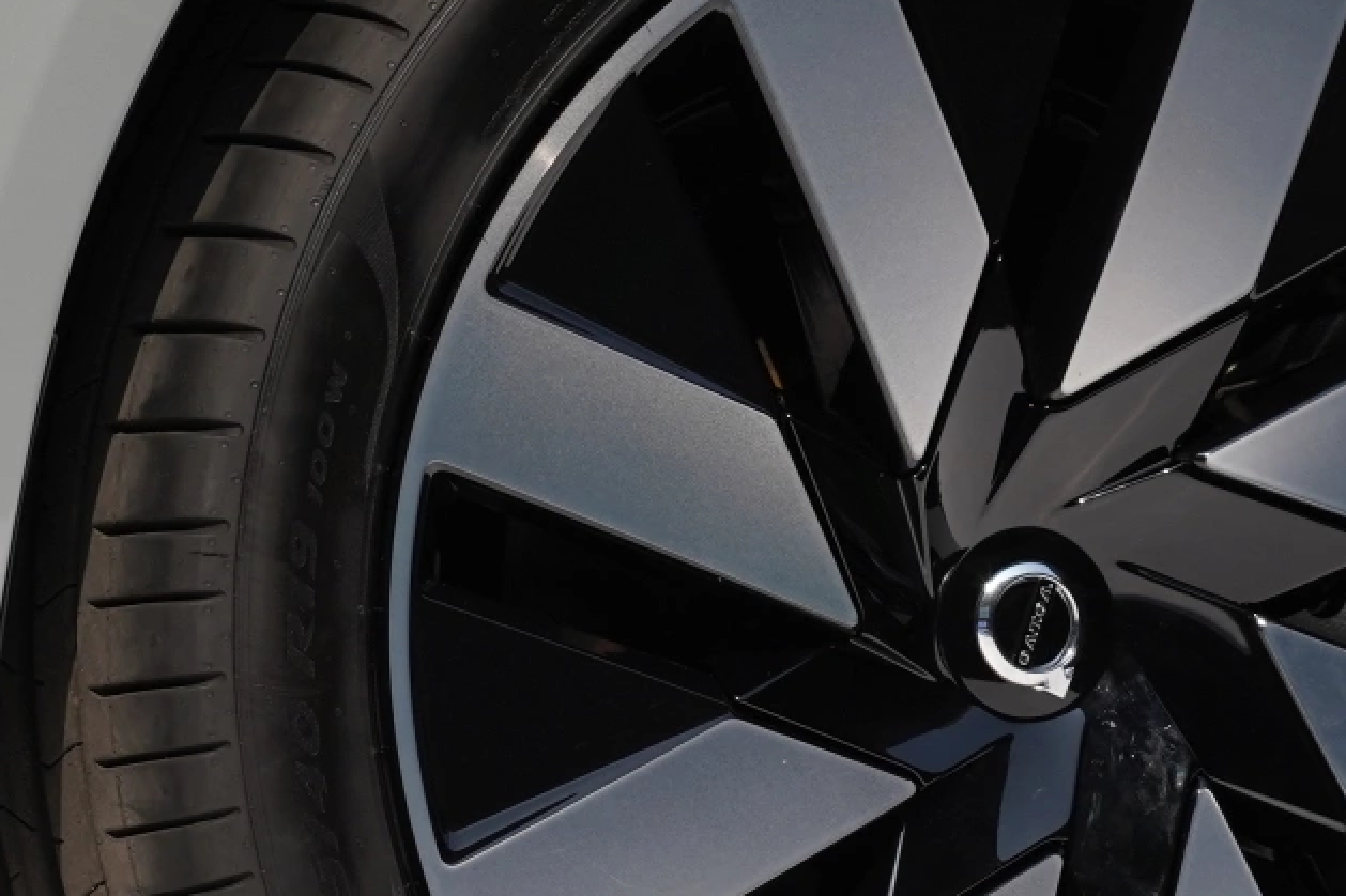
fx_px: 22538
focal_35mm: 603
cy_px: 212
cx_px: 582
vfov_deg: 2.3
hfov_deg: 3.4
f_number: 4
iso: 320
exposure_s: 1/3200
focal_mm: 158
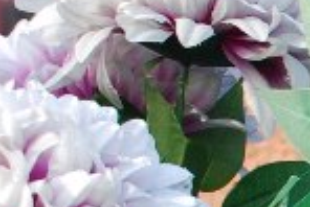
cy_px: 419
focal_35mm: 364
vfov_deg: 3.7
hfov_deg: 5.3
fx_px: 3142
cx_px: 930
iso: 200
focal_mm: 35
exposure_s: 1/100
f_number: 8
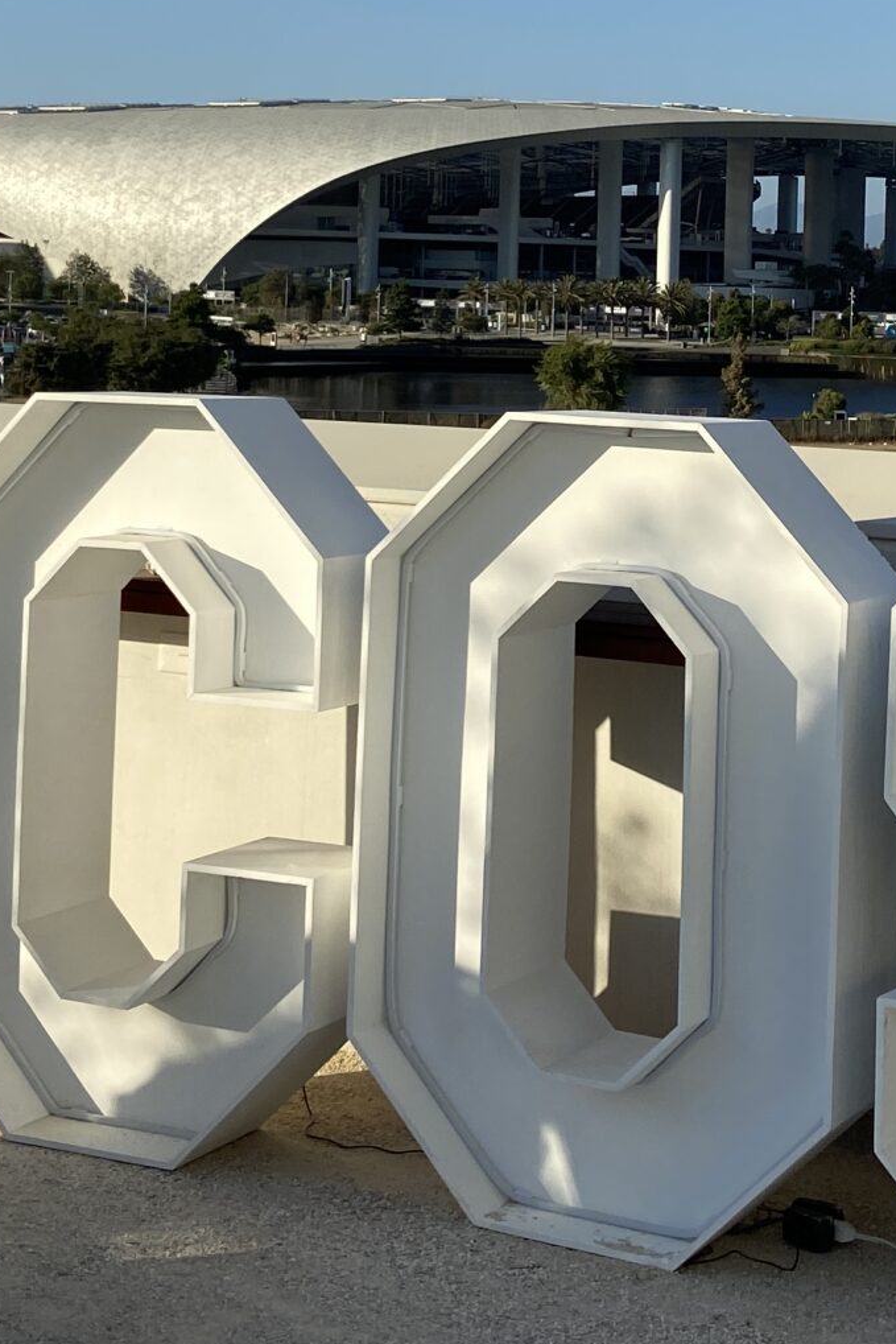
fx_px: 2538
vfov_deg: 29.0
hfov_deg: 19.9
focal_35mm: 68
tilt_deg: -1.5
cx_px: 680
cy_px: 276
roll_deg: -1.3
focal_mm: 4.25
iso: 32
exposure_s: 1/2967
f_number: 1.8
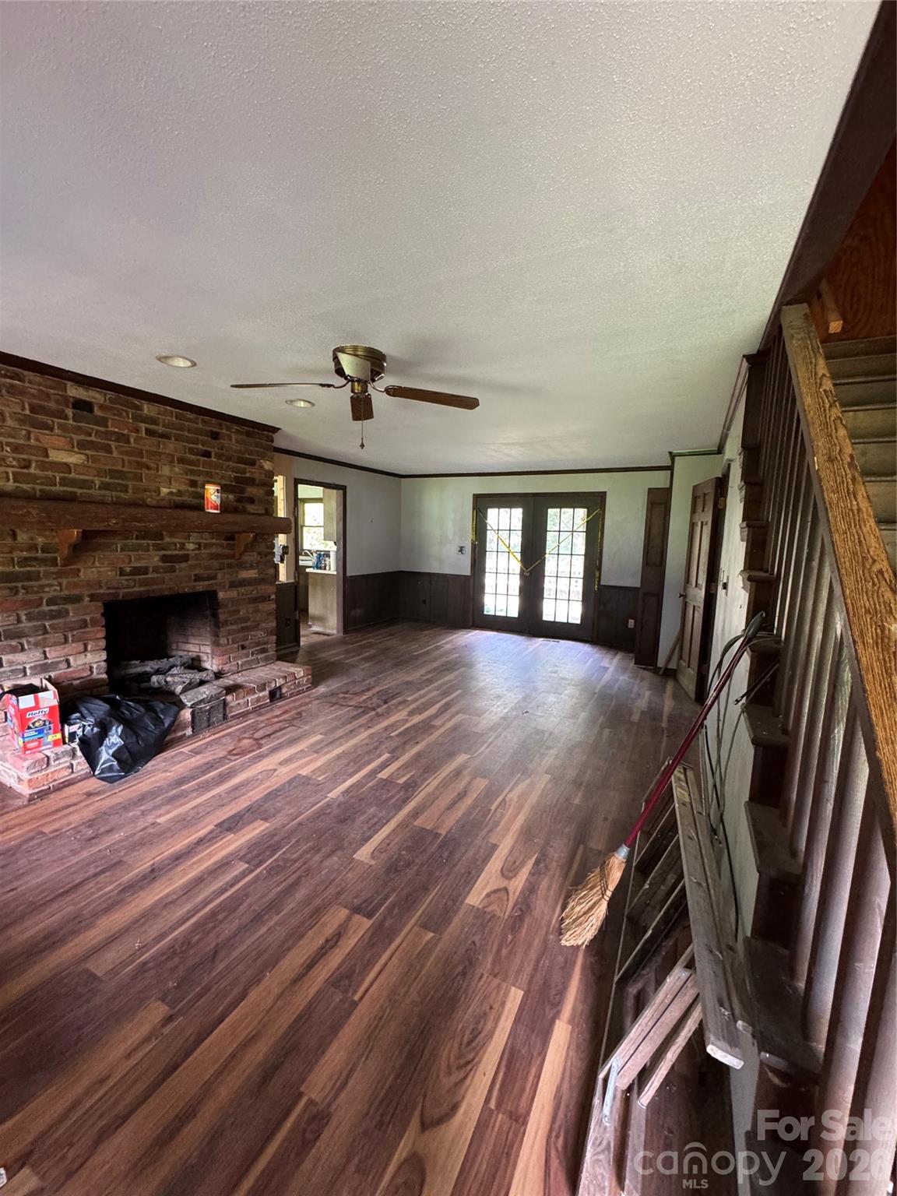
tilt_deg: -7.2
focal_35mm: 14
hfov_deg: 85.7
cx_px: 448
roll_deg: -1.1
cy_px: 598
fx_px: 484
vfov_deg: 102.1
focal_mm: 2.22
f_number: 2.2
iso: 640
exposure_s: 1/60
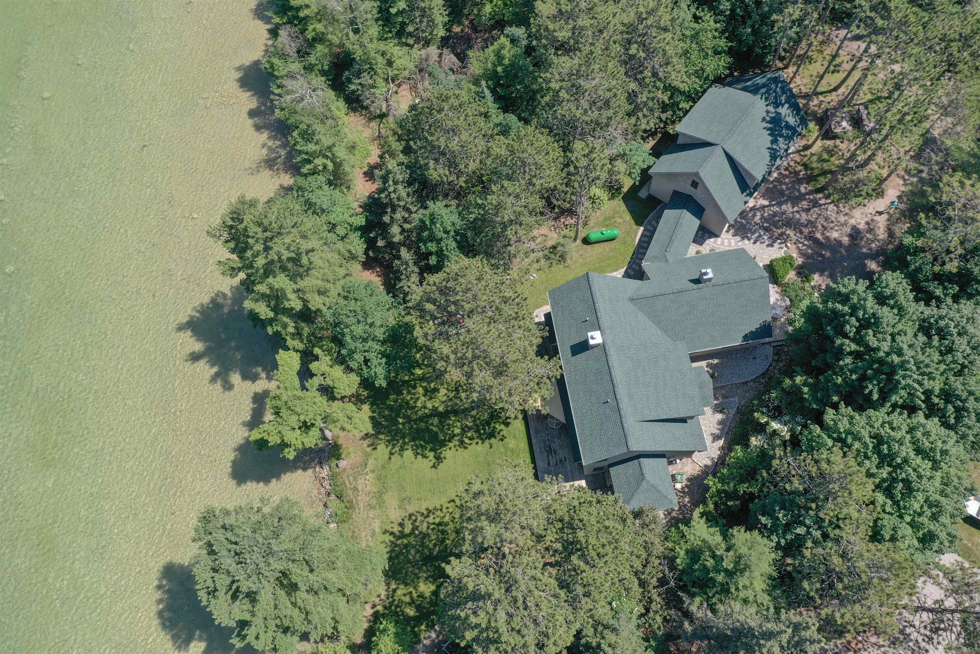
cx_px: 490
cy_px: 327
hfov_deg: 65.5
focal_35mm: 28
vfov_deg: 46.4
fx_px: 762
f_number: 5
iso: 100
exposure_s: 1/320
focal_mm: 10.26
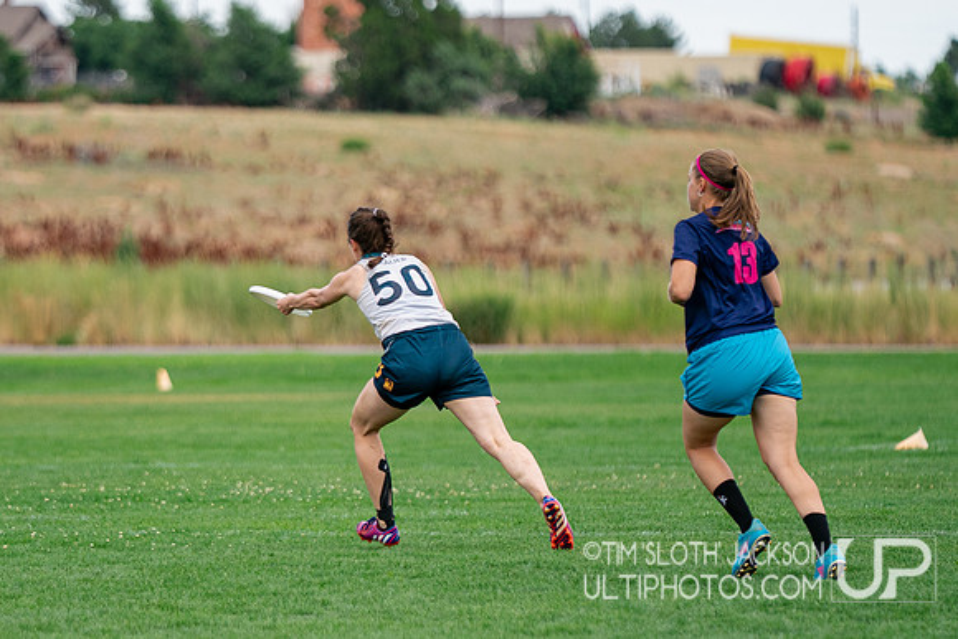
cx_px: 294
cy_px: 378
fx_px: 9353
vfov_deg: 3.9
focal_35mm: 351
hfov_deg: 5.9
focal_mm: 200
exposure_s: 1/3200
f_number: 2.8
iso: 640
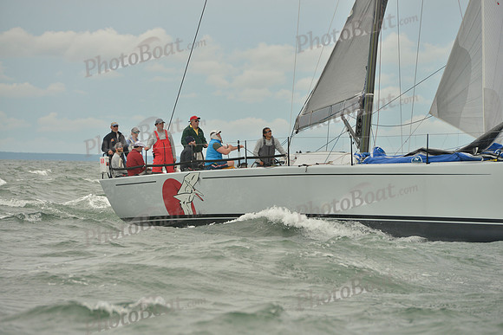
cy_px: 168
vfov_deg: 6.9
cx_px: 252
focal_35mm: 200
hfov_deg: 10.3
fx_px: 2795
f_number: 8
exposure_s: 1/1250
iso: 400
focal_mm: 200
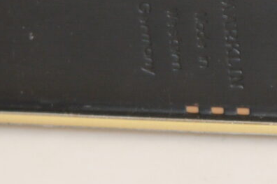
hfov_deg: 9.8
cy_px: -20
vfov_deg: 6.5
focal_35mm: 210
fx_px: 1616
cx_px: 222
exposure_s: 1/60
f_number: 3.5
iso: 100
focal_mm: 14
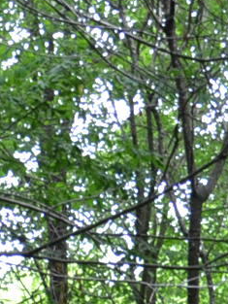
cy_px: 716
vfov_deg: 7.5
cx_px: 263
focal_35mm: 249
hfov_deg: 5.9
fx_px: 2185
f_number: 5
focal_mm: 22
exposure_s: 1/100
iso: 400
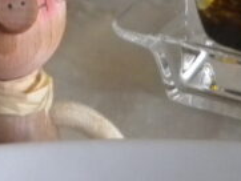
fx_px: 1456
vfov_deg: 7.1
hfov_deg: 9.5
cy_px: 181
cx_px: 89
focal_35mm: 209
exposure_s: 1/55.7
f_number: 3.5
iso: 400
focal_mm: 6.6
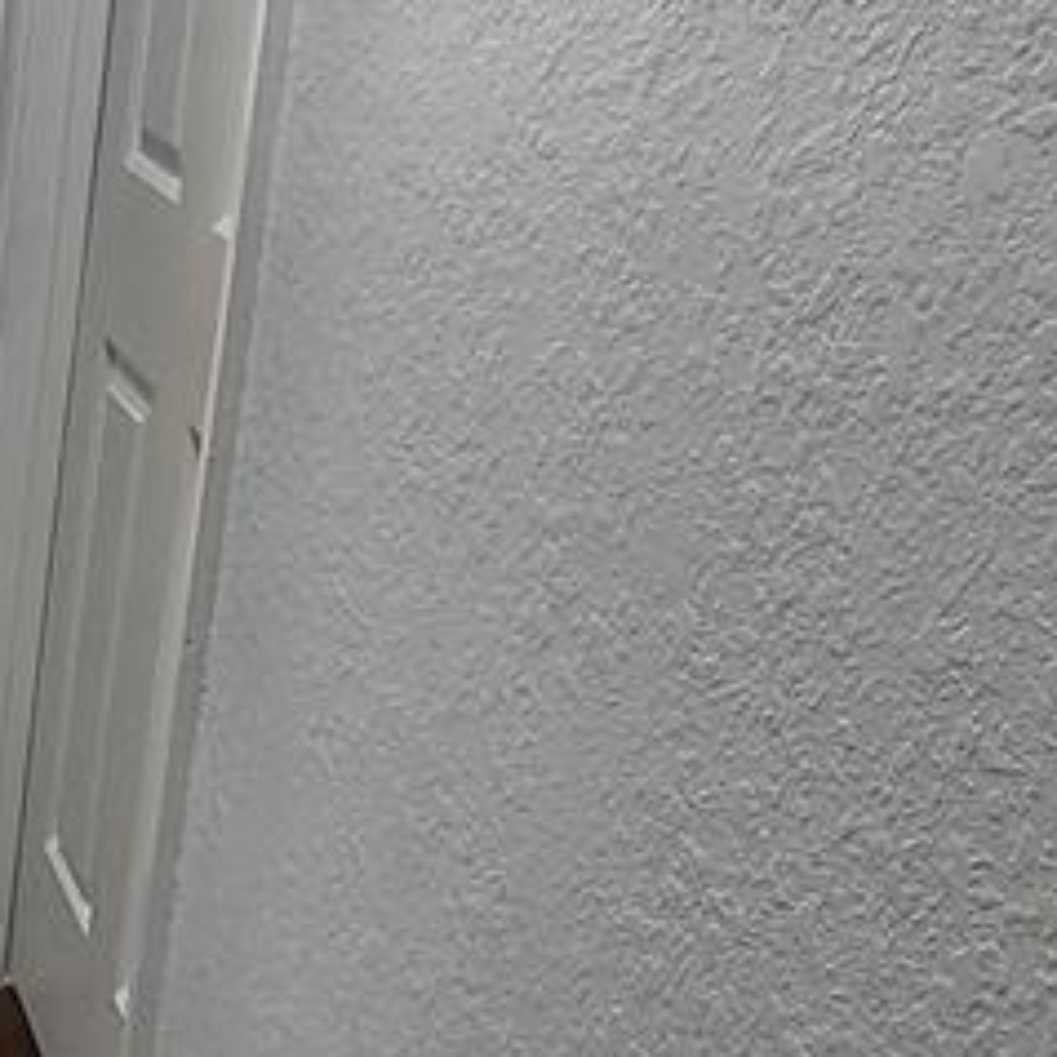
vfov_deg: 29.5
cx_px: -586
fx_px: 2004
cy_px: 568
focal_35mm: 58
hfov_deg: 23.0
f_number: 2.2
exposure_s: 1/60
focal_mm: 2.2
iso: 200
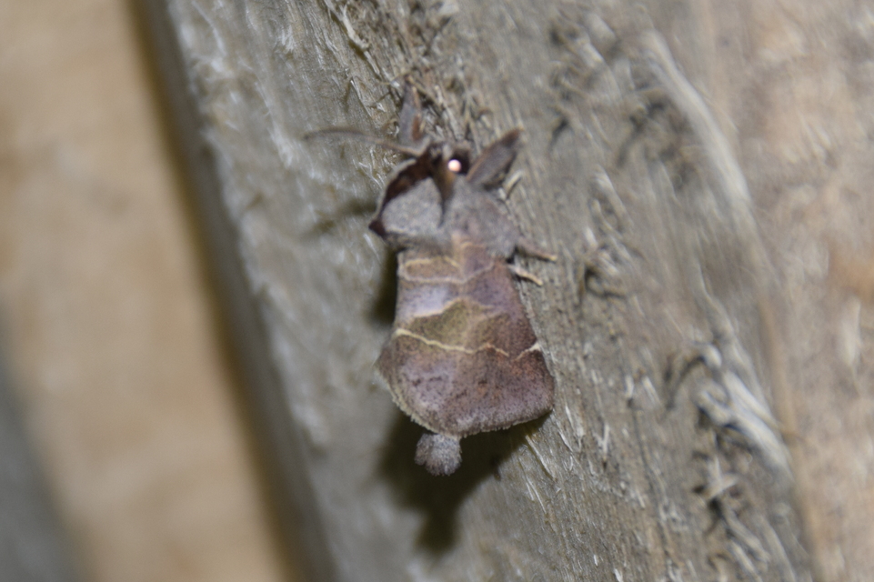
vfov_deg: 6.5
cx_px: 437
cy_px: 291
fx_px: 5096
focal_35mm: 210
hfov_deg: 9.8
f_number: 7.1
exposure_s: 1/60
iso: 320
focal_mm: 140
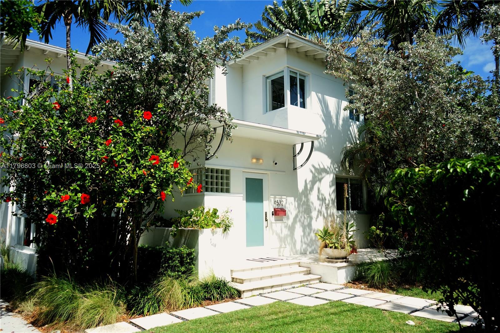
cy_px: 166
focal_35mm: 28
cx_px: 250
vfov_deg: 46.4
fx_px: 389
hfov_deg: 65.5
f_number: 5.6
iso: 400
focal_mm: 28
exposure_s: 1/800
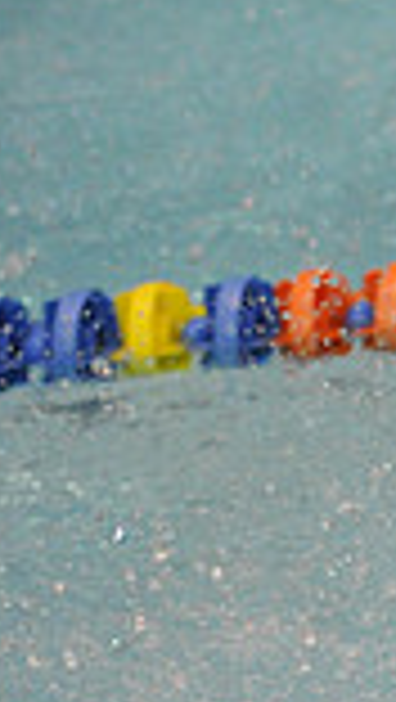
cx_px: 1269
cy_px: 626
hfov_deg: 4.3
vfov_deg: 7.9
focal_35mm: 272
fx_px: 5067
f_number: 2.8
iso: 6400
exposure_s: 1/640
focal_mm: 70
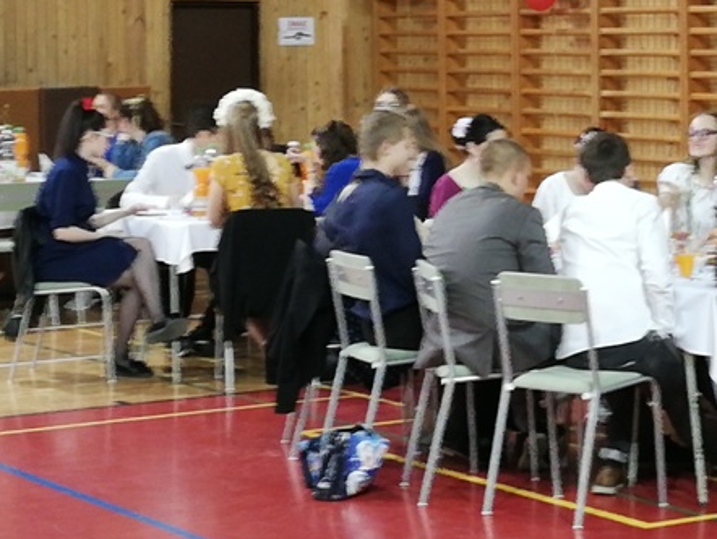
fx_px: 2549
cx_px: 612
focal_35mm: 123
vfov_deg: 12.0
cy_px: 81
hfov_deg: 15.9
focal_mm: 3.81
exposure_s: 1/25
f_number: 2.2
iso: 500
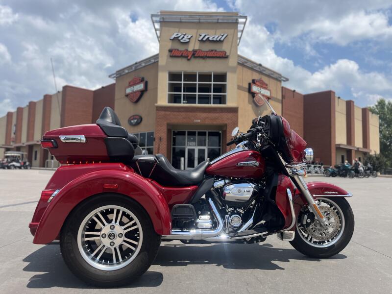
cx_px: 196
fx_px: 294
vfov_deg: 53.1
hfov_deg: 67.3
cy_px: 147
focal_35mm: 26
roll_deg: -0.2
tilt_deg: +4.3
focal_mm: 5.1
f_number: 1.6
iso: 50
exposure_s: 1/3745
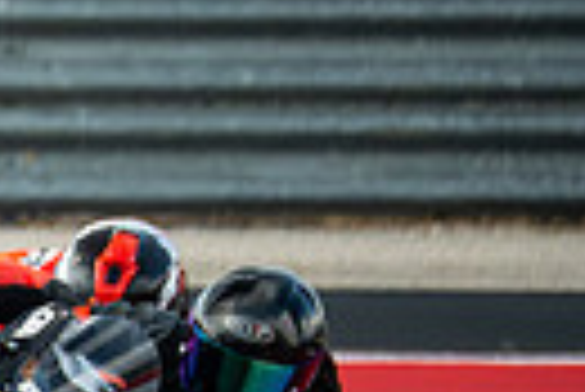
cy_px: 620
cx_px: -648
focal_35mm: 2680
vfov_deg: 0.5
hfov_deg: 0.8
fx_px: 43598
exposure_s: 1/1600
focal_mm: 400
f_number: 5.6
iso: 2500
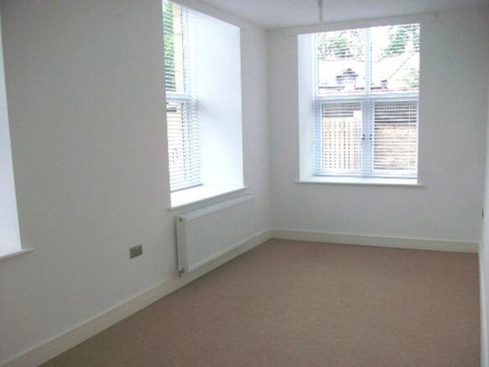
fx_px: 452
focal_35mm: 32
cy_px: 184
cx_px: 244
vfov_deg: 44.1
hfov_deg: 56.8
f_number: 2.8
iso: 64
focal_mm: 5.7
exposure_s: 1/80
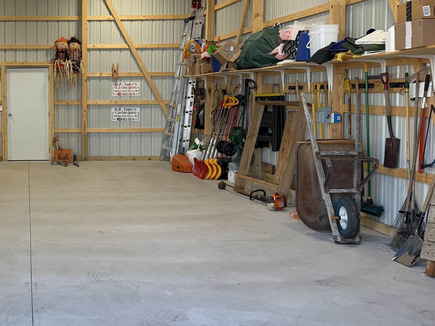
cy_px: 119
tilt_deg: -2.8
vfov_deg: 30.1
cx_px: 32
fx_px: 603
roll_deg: +1.0
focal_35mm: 48
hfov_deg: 36.8
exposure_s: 1/160
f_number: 1.78
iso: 64
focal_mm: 6.76
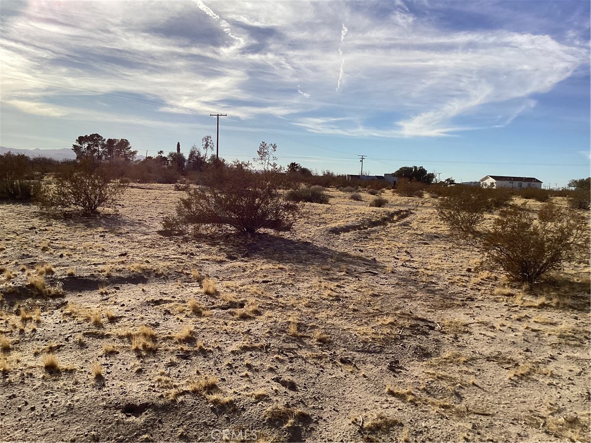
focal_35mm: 31
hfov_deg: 58.4
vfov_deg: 45.4
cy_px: 222
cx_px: 296
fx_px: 529
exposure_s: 1/2915
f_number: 2.4
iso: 25
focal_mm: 3.3
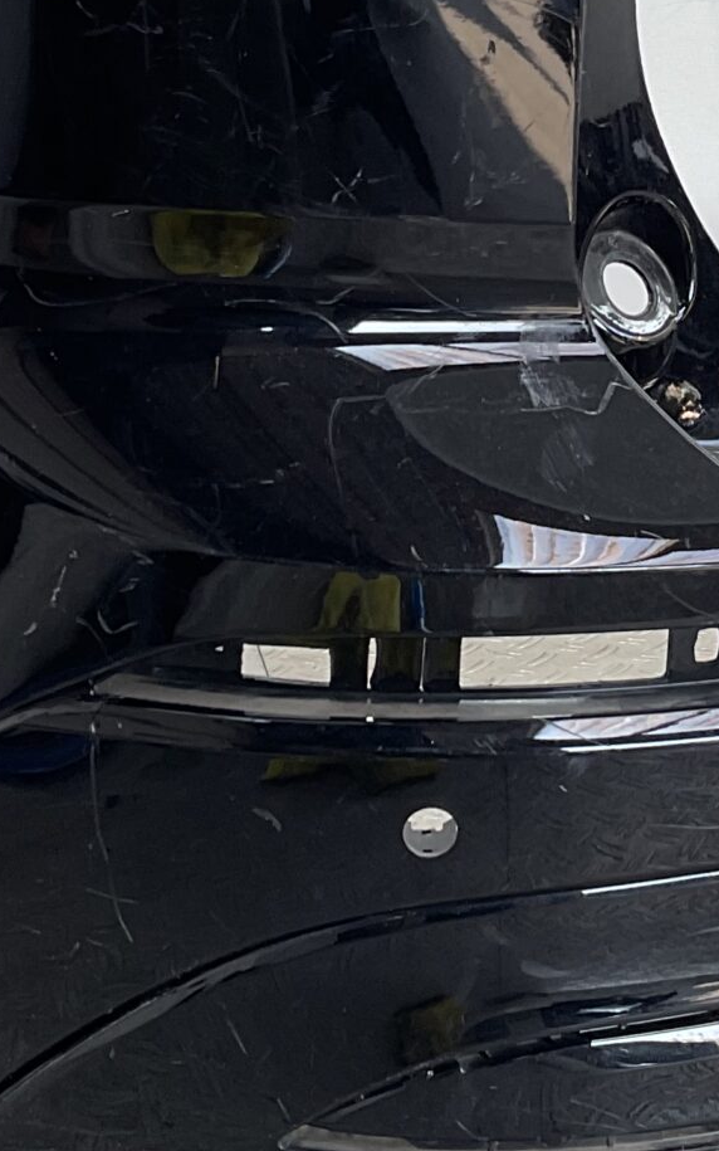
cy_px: 265
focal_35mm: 86
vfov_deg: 23.8
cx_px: 688
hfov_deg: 15.0
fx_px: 2696
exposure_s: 1/114
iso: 16
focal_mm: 3
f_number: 1.8
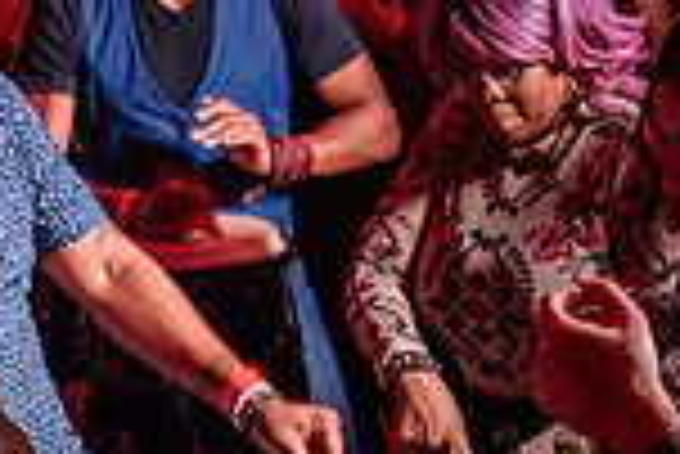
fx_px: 2609
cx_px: -14
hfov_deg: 14.6
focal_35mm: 138
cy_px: 366
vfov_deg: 9.9
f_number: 3.2
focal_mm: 36
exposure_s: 1/40
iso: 800
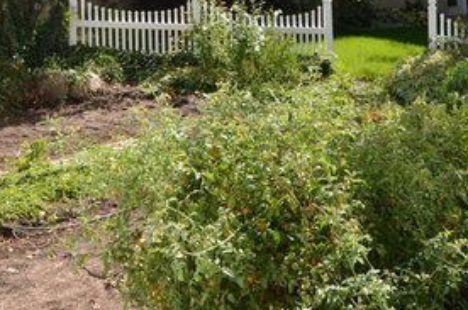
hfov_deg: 38.1
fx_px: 677
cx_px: 224
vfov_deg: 23.9
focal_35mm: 52
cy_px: -42
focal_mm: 15
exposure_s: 1/250
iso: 100
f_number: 6.3
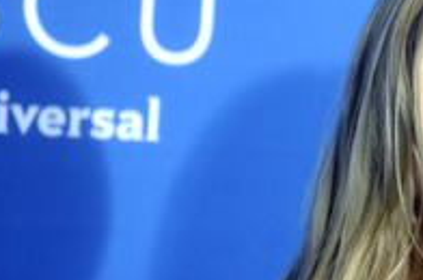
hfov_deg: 4.5
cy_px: 209
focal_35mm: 460
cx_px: 473
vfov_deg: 3.0
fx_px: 5396
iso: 800
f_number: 4.5
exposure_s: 1/400
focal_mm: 200
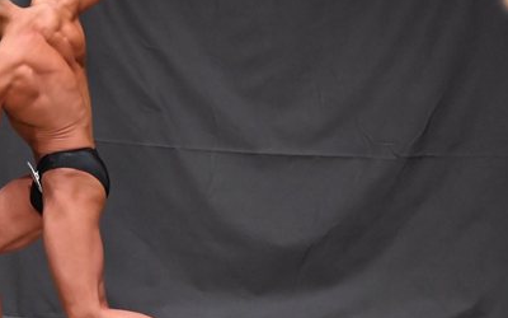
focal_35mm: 428
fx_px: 5926
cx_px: 83
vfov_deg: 3.1
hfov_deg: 4.9
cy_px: 160
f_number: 5.6
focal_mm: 145
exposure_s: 1/400
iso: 6400
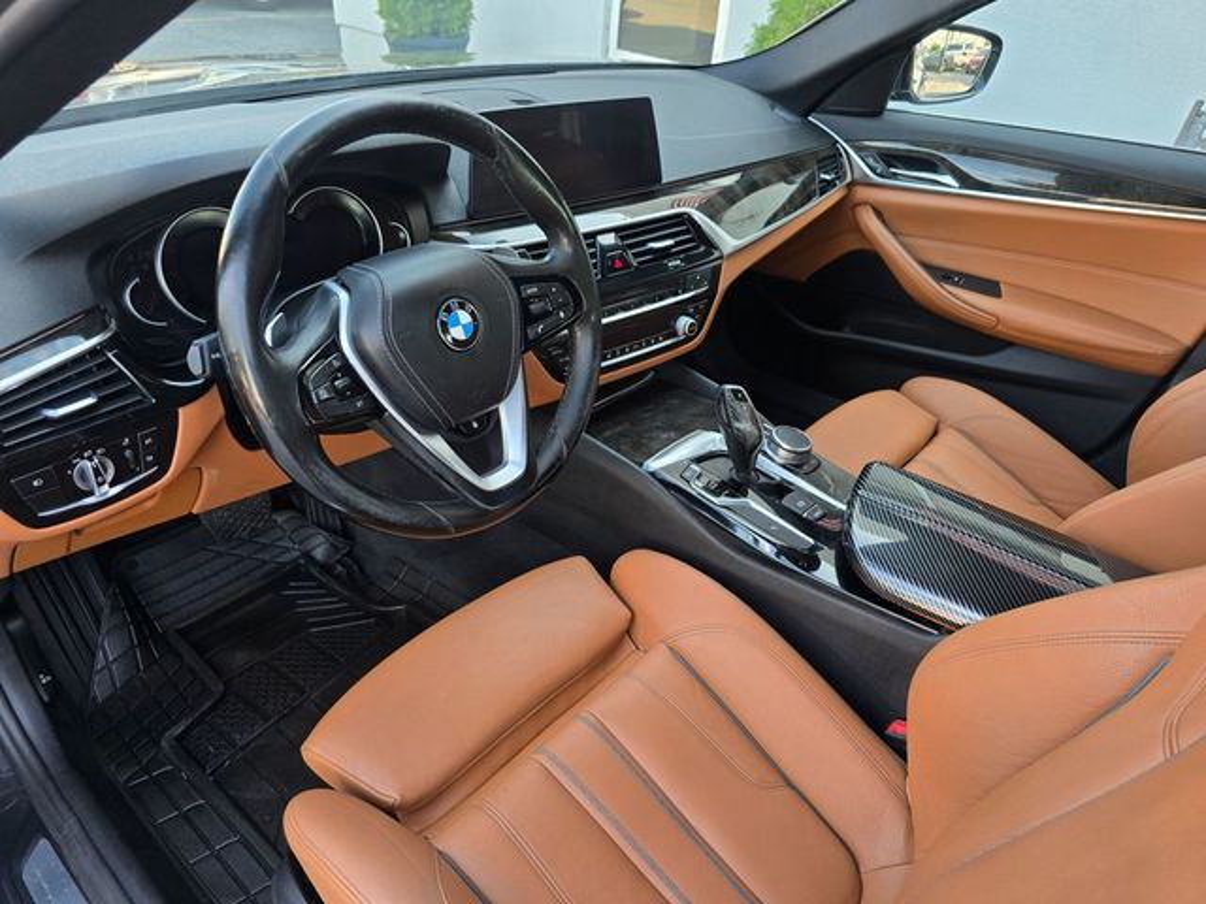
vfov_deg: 58.9
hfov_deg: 73.9
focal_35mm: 23
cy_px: 452
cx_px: 603
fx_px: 801
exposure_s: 1/180
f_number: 1.7
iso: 100
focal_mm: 6.3
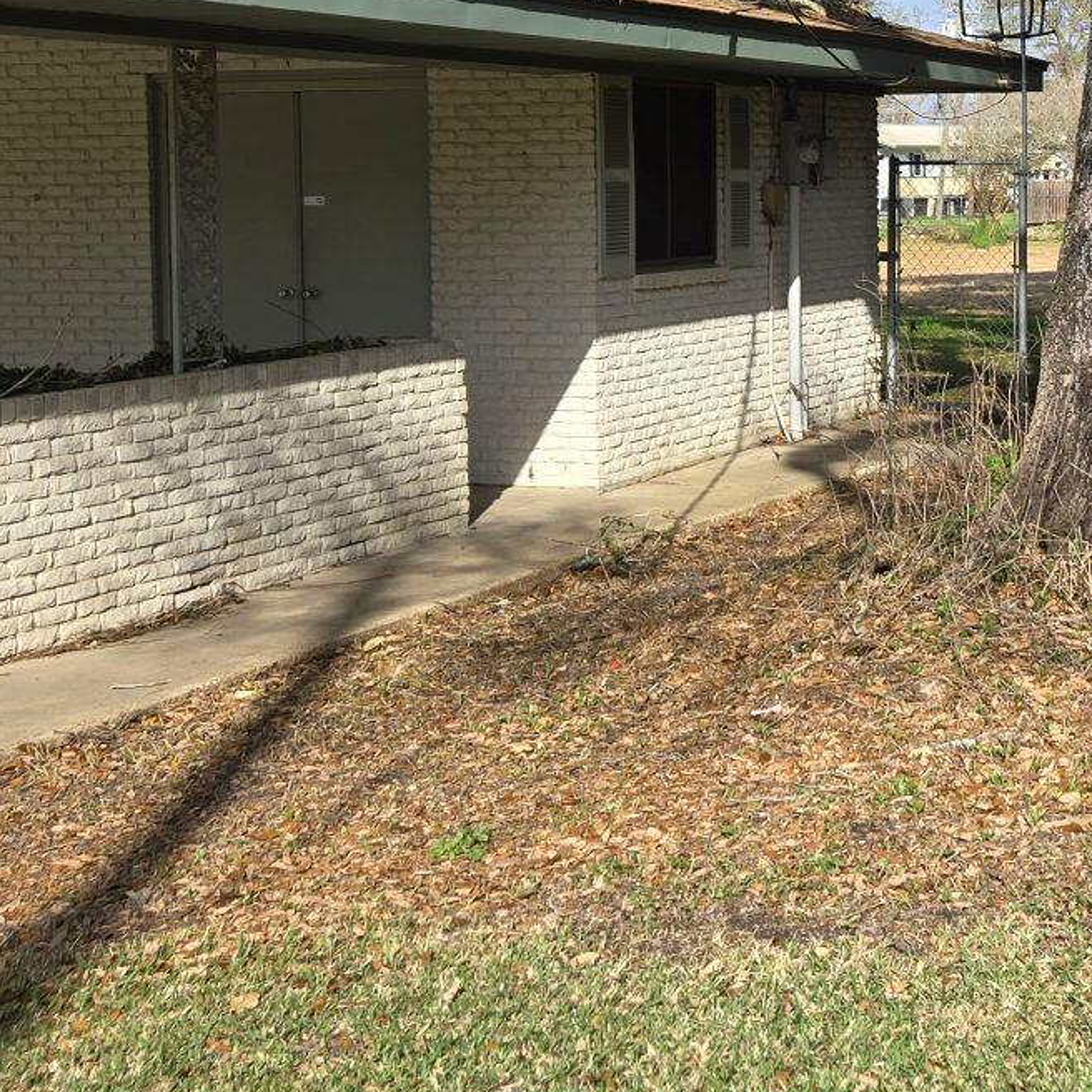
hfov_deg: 26.1
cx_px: 1130
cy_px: 228
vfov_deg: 27.2
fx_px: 2213
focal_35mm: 62
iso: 25
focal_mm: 5.4
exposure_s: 1/1189
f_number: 1.8
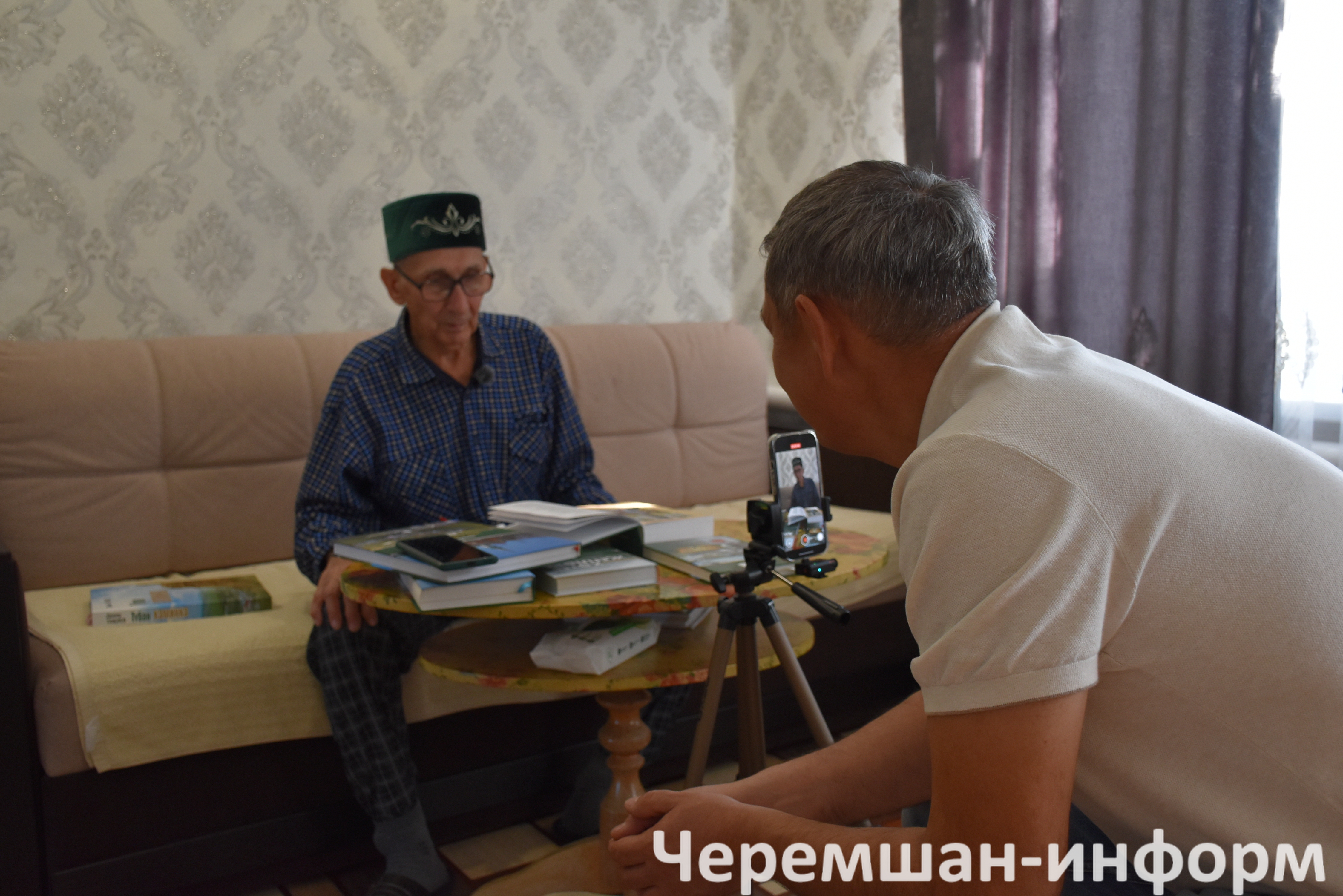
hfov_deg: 57.2
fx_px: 1231
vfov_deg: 40.0
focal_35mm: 33
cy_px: 448
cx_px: 672
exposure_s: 1/160
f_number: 3.5
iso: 800
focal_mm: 22
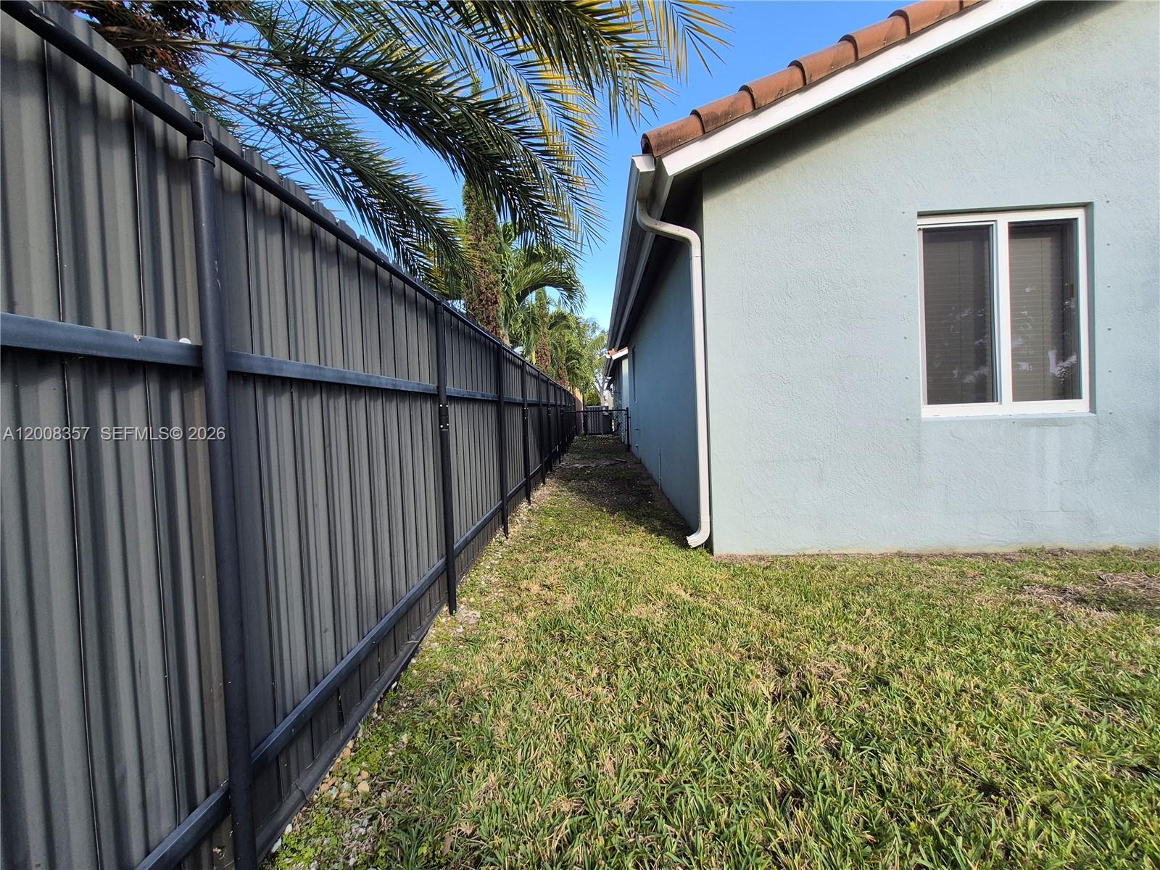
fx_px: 436
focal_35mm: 13
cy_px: 435
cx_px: 580
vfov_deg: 89.9
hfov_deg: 106.2
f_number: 2.2
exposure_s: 1/439
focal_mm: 1.74
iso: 50
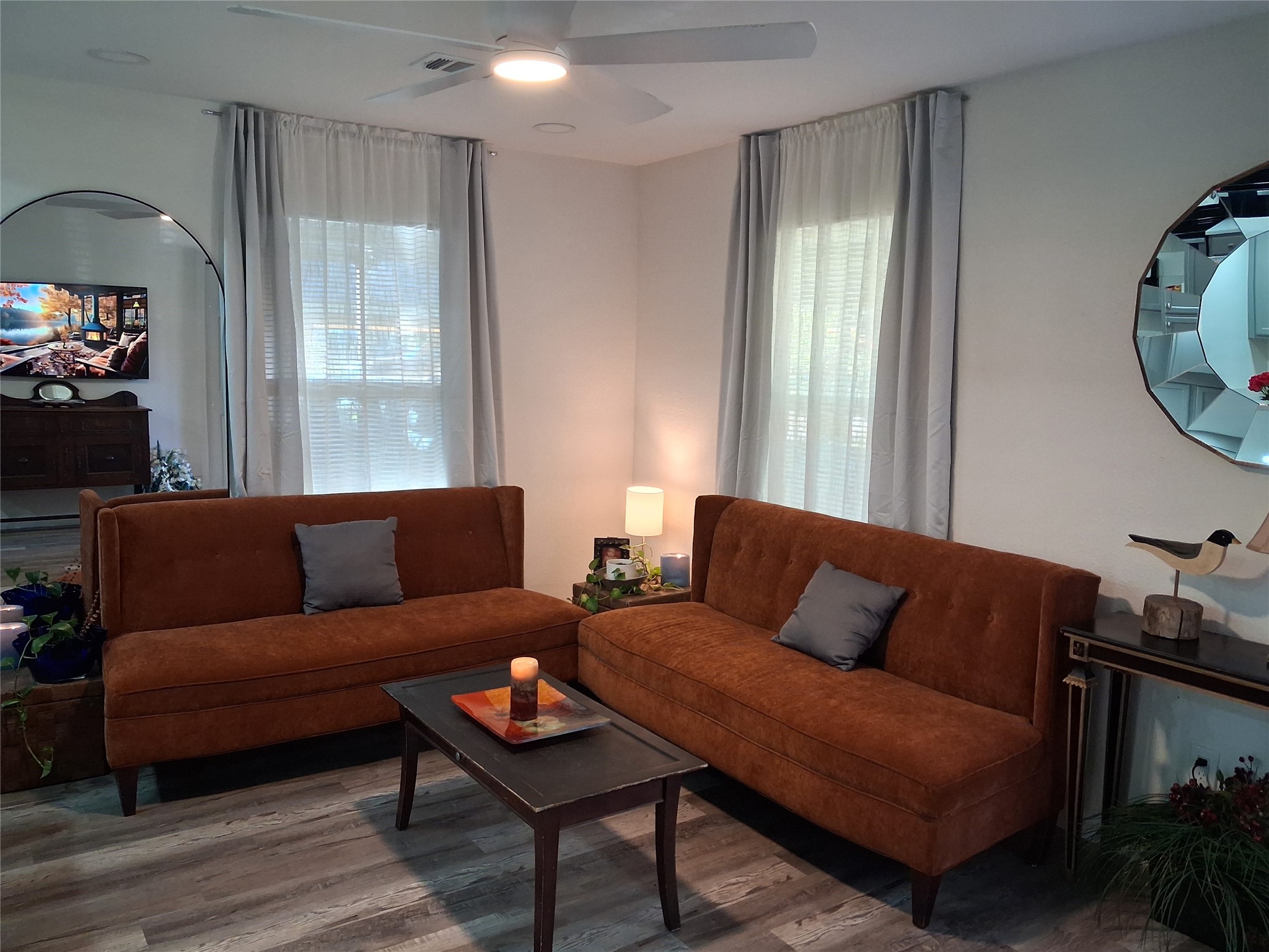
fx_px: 990
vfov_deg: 51.4
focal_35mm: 27
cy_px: 476
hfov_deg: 65.3
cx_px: 634
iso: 320
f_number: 1.8
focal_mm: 4
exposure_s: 1/60
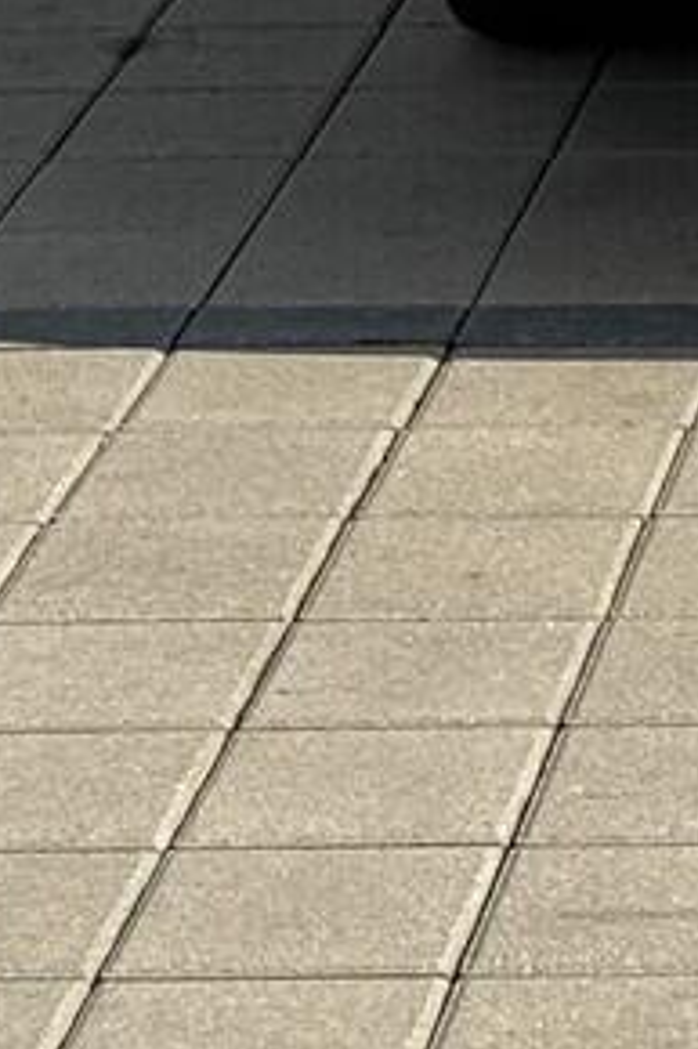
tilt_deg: -7.0
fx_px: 7221
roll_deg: +0.9
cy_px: -810
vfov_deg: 8.0
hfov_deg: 5.4
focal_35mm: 248
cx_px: 1512
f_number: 1.78
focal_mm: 6.76
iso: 64
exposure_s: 1/4975
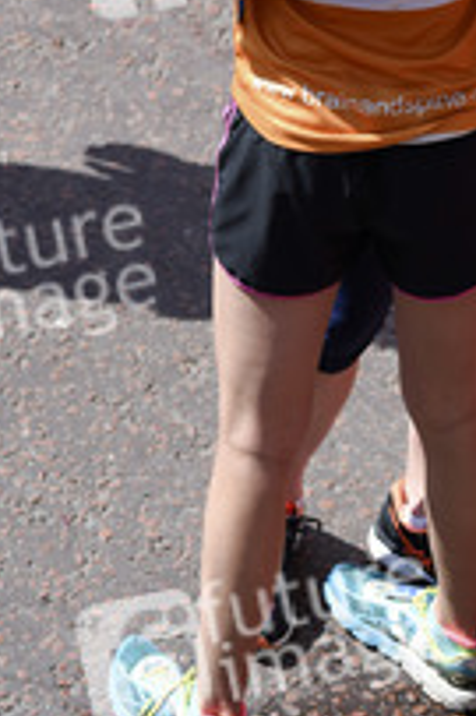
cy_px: 113
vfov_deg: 9.0
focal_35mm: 229
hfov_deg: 6.0
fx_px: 4549
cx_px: 361
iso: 400
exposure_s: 1/1250
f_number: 6.3
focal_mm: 116
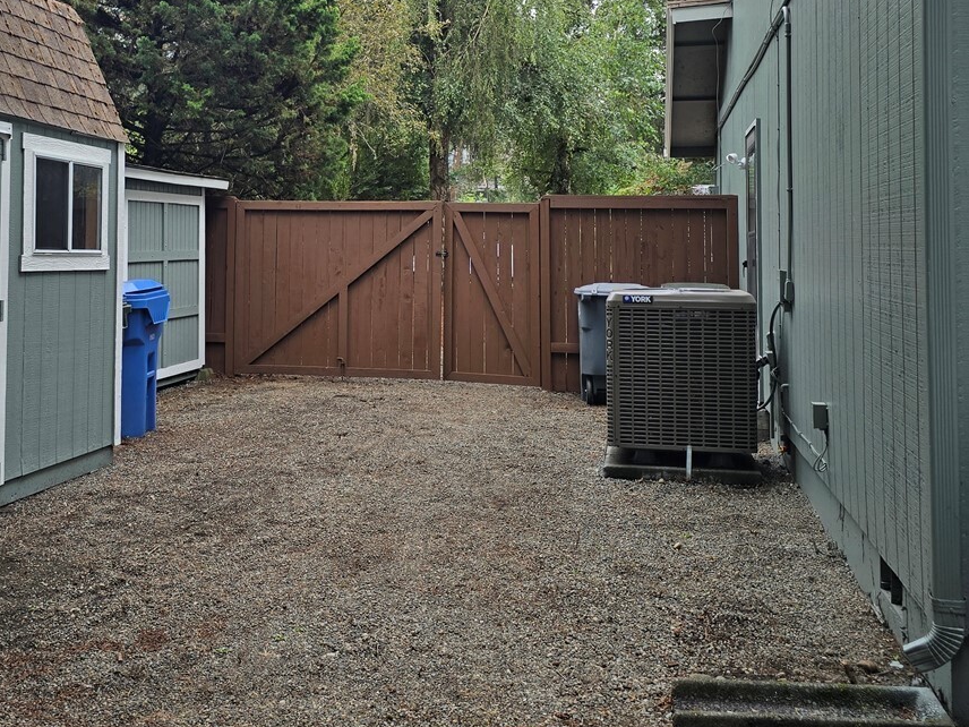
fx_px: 1204
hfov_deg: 43.2
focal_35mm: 43
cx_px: 324
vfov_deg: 33.1
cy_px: 203
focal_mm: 6.3
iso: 12
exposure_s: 1/217
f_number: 1.7
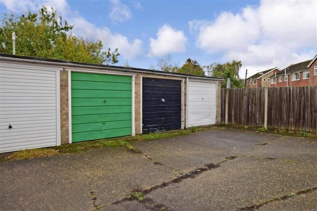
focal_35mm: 27
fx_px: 238
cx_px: 158
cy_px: 106
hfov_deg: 67.4
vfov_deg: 47.9
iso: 400
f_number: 6.3
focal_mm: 18
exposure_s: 1/250
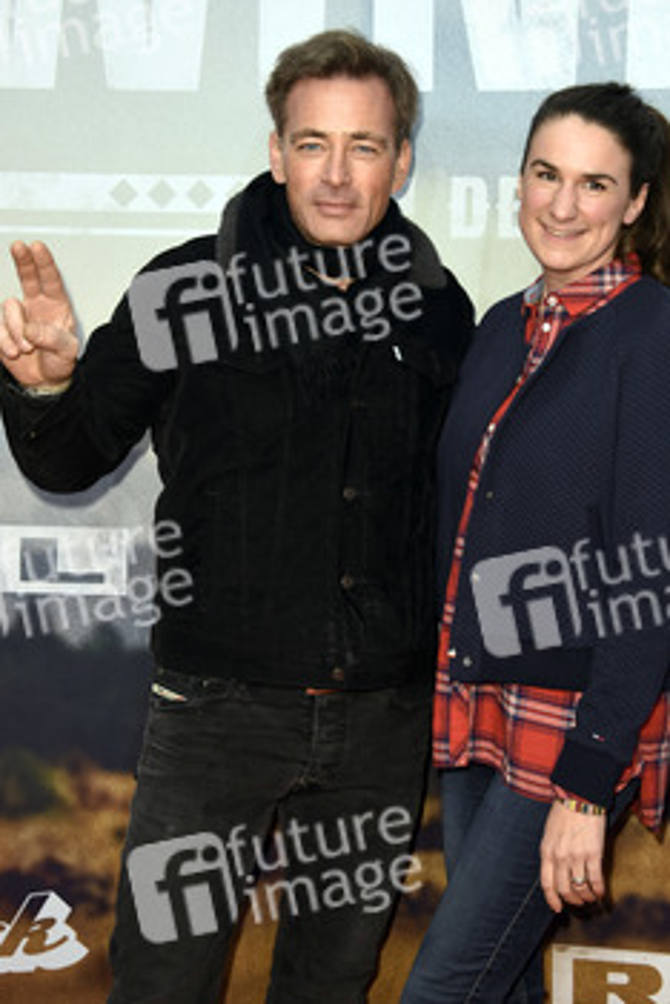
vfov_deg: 27.3
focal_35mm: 74
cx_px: 358
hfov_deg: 18.4
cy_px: 446
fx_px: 2066
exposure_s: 1/200
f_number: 5.6
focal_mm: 65
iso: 800
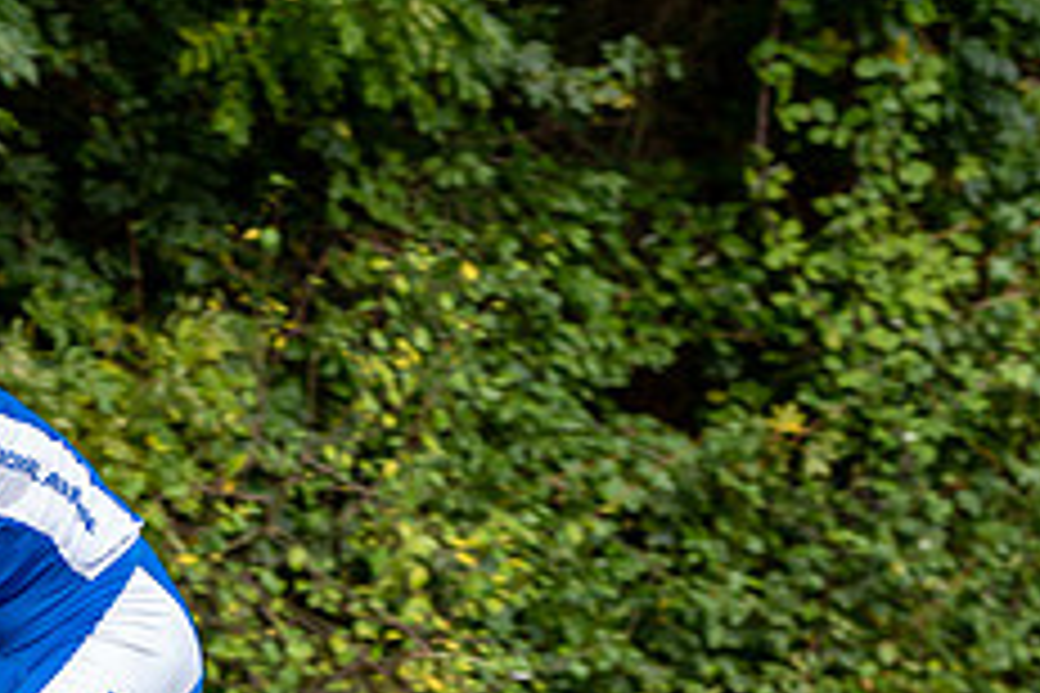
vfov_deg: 7.8
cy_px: 569
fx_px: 5084
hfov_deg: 11.5
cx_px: -117
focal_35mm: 176
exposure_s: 1/800
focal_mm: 70
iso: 160
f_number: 2.8
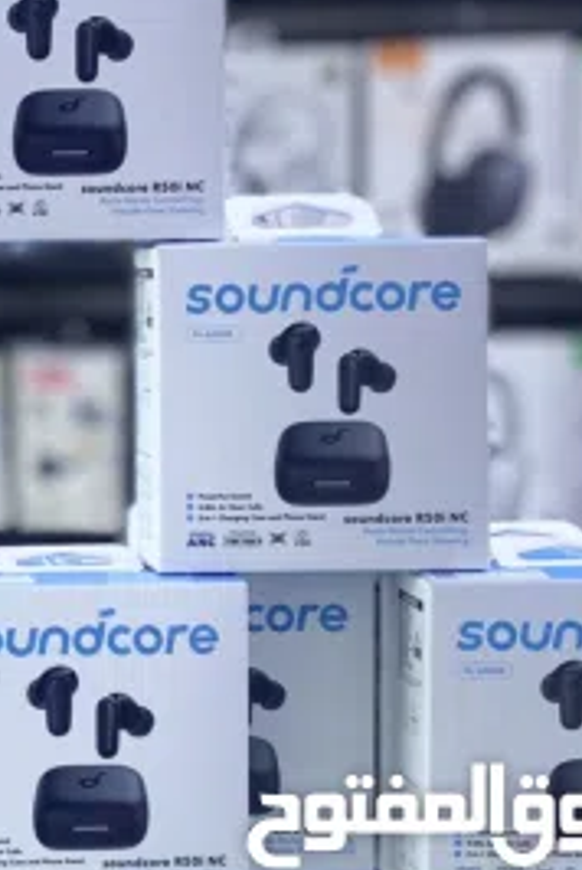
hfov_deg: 18.9
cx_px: -245
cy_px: 291
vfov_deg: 30.7
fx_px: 1572
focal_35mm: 65
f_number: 1.8
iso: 32
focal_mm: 4.25
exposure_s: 1/124
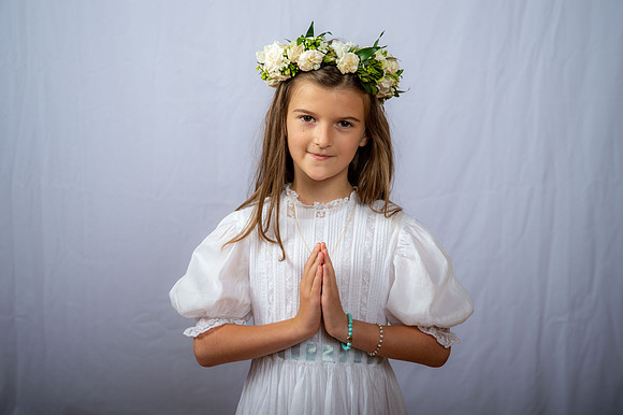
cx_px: 312
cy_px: 208
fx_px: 1124
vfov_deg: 20.9
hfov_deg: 31.0
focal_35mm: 65
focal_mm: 65
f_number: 6.3
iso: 250
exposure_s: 1/200
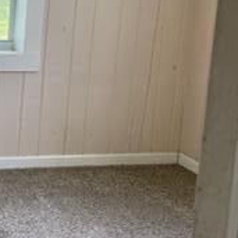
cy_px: 18
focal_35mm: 86
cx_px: -50
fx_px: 669
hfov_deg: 19.0
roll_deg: -4.0
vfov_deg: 19.7
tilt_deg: -5.5
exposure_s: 1/142
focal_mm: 4.2
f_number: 1.6
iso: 32
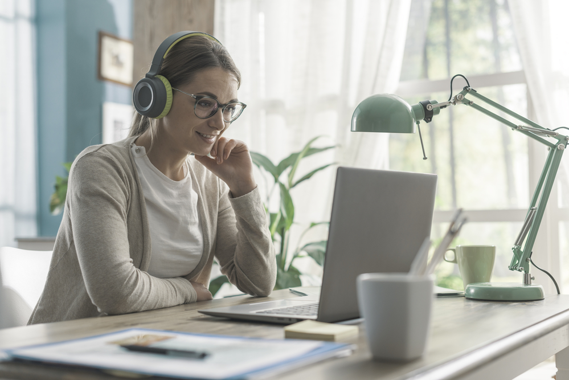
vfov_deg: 27.0
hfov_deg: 39.6
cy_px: 190
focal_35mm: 50
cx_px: 284
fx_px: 791
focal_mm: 50
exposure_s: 1/60
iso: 200
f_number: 2.8
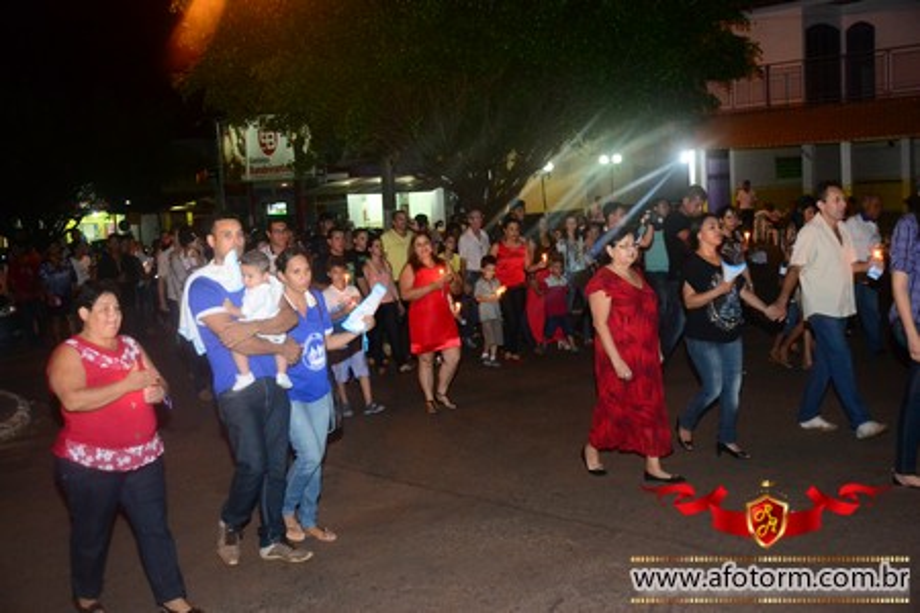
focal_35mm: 42
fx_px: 1073
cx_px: 460
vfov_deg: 31.9
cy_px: 306
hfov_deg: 46.4
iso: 3200
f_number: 4
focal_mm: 28
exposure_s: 1/80
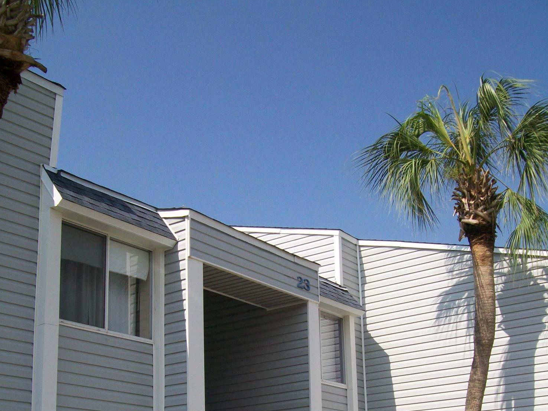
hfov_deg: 41.2
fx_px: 728
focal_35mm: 46
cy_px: 359
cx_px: 273
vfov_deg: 30.3
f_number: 4.9
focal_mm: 6.1
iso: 64
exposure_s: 1/500
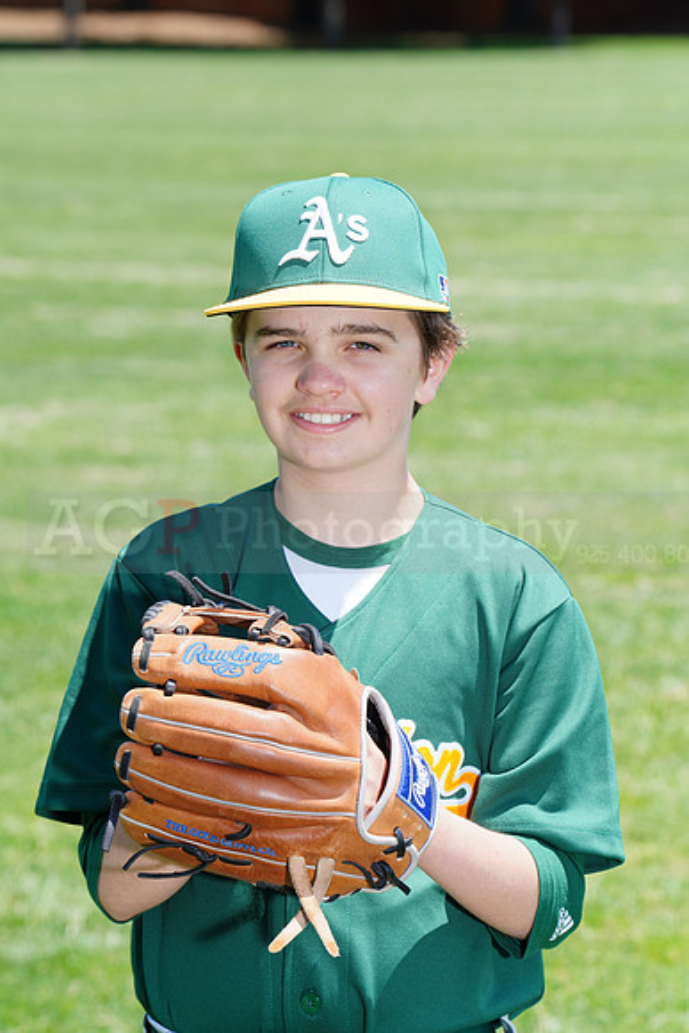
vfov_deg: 11.8
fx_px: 4992
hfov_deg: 7.9
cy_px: 516
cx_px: 344
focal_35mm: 174
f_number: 10
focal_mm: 174
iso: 200
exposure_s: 1/200
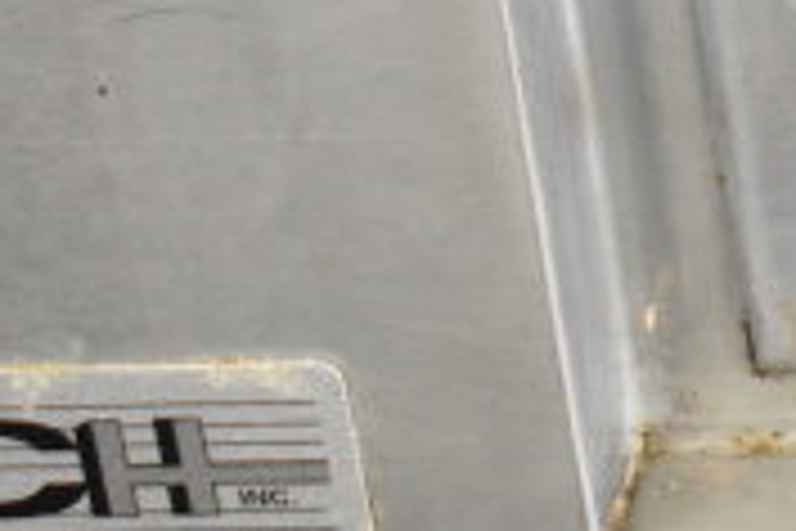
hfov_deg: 11.7
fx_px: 3648
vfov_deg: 8.2
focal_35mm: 165
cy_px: -169
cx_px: 1358
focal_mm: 32
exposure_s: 1/50
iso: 6400
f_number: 4.5
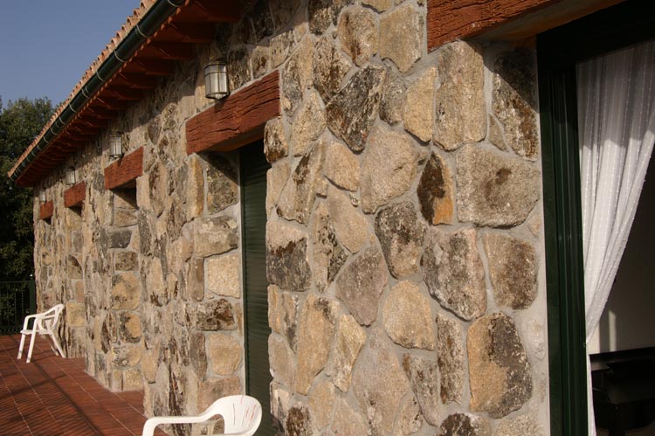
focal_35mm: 42
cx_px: 328
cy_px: 218
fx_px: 764
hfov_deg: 46.4
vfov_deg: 31.9
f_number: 16
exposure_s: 1/125
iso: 100
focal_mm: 28
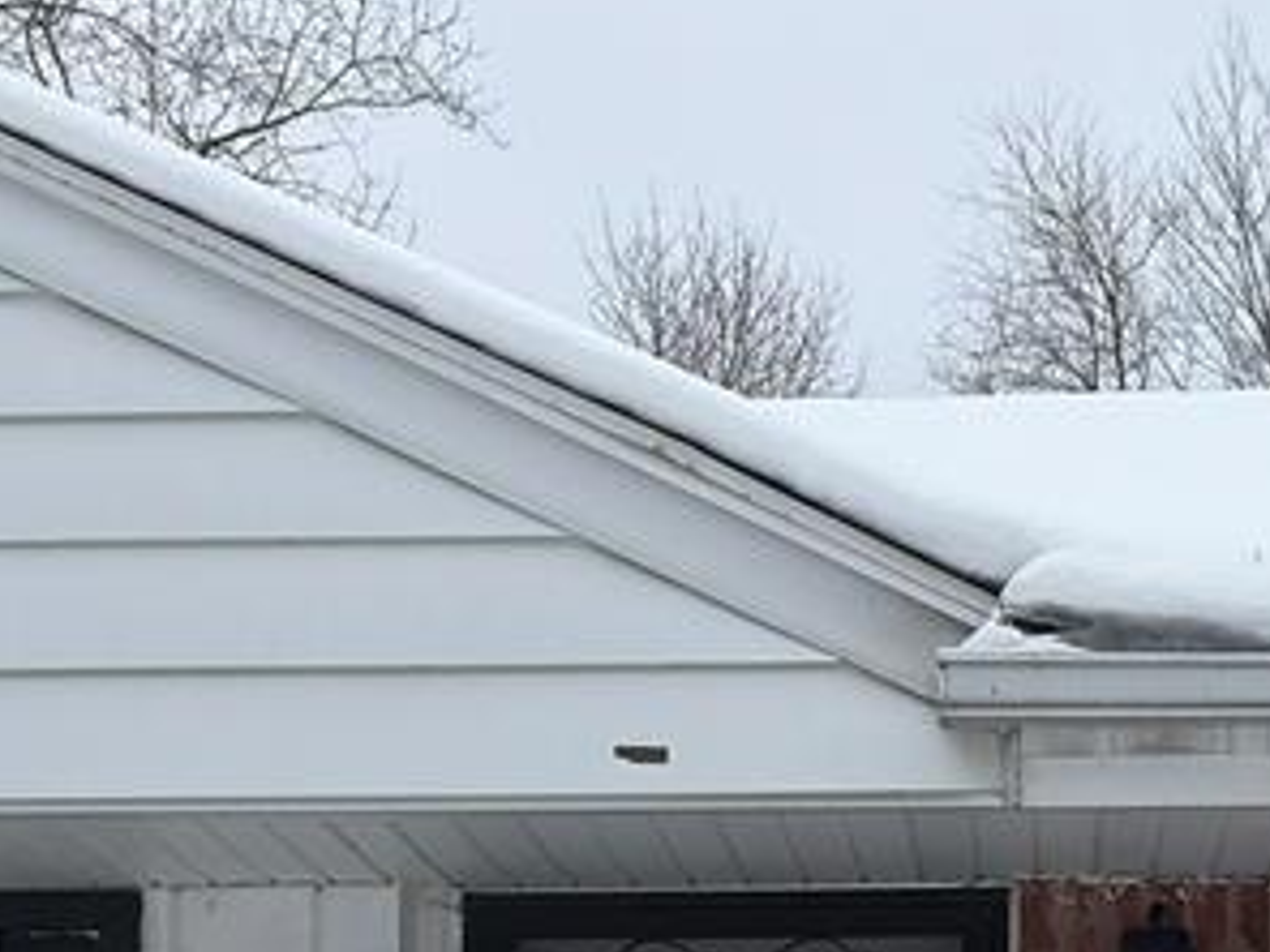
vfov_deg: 15.7
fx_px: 3302
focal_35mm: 90
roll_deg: +0.1
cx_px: 922
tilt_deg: +6.0
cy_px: 1179
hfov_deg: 21.6
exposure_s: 1/4950
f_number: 1.6
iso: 64
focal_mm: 5.96
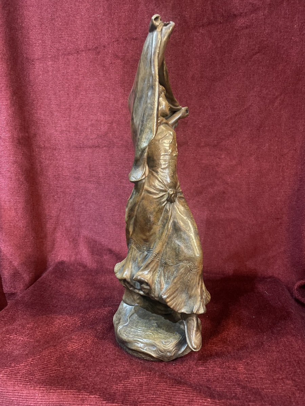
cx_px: 152
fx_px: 305
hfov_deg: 53.1
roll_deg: -0.1
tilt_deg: -13.0
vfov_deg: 67.3
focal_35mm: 26
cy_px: 203
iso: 400
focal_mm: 4.2
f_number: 1.6
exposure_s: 1/10
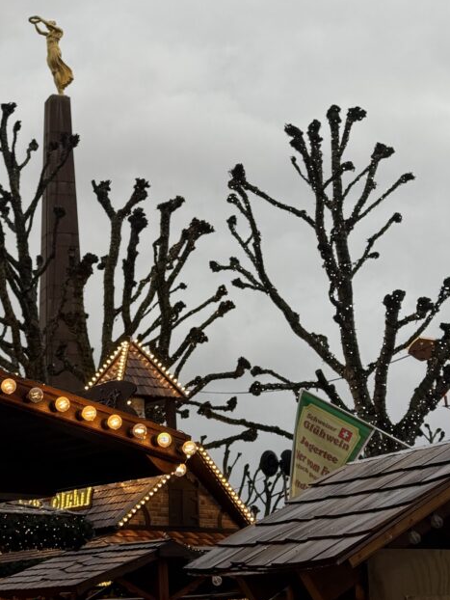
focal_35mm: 79
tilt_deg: +19.1
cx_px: 92
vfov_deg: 24.5
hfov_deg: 18.5
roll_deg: +0.8
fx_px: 1368
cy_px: 165
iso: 100
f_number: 1.78
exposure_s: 1/687
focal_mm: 6.76
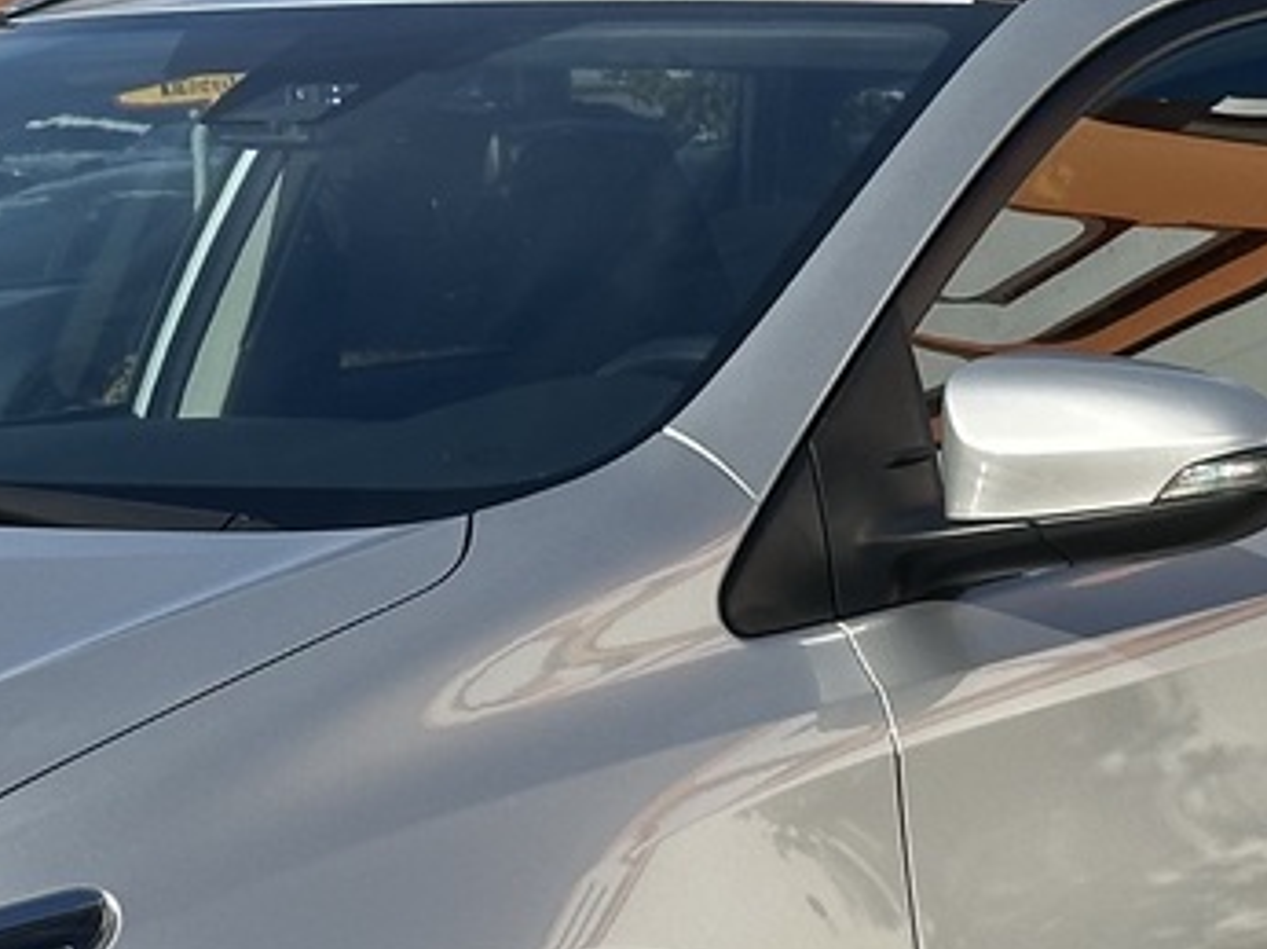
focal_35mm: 200
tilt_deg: -4.7
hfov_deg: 9.9
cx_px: 395
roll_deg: +0.1
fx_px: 7315
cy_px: 722
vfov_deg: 7.4
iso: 64
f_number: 1.78
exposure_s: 1/3597
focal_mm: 6.86
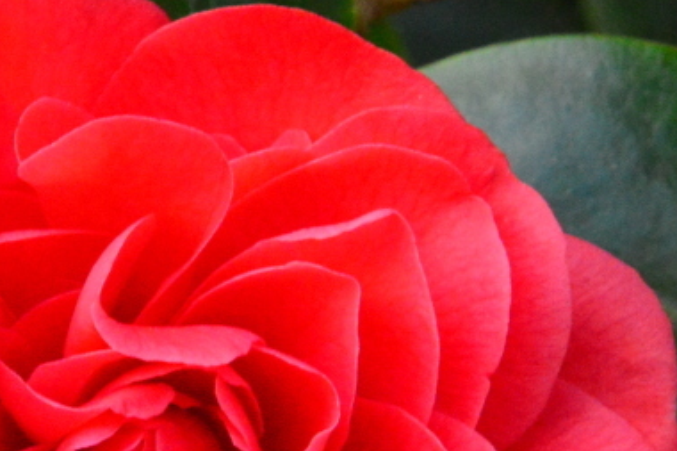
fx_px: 7976
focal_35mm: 424
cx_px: 151
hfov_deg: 4.9
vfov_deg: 3.2
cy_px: 427
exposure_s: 1/80
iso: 6400
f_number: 18
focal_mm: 105
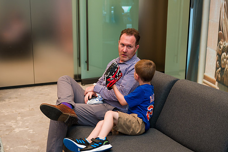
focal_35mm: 47
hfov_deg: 41.9
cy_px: 87
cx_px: 118
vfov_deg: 28.6
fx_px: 298
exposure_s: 1/200
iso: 400
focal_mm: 40
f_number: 4
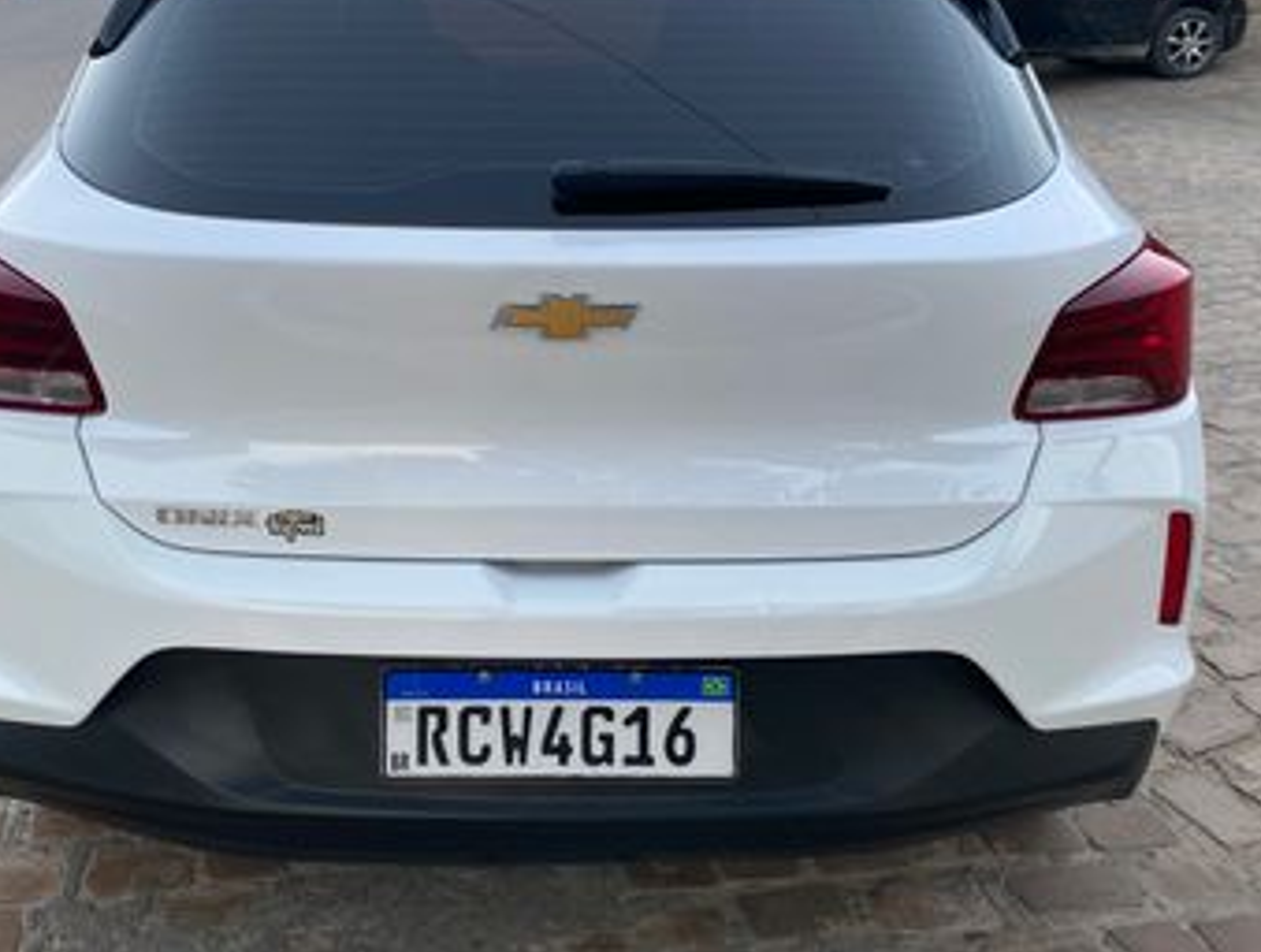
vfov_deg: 39.3
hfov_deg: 51.1
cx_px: 558
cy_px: 305
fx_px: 1315
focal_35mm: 36
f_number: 1.8
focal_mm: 4.25
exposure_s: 1/121
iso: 125
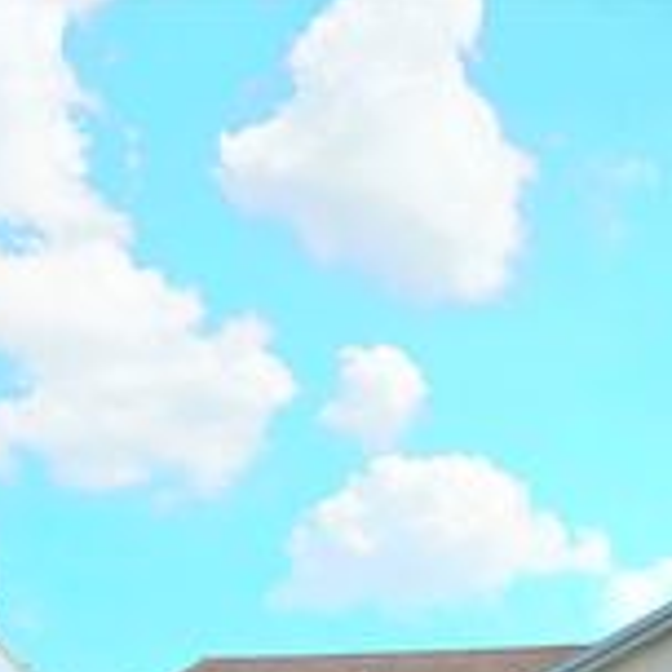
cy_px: 820
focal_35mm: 67
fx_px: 1472
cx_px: 548
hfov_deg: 25.2
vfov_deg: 23.4
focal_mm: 6.3
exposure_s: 1/833
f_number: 1.7
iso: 12
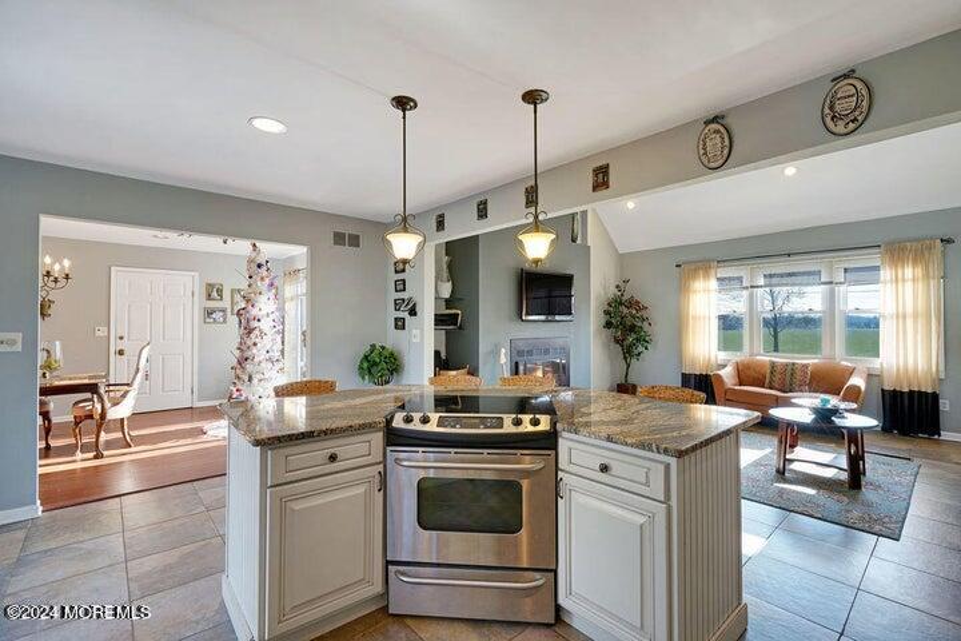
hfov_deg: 96.7
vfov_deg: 73.7
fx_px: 427
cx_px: 480
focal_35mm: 16
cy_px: 320
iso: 100
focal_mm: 16
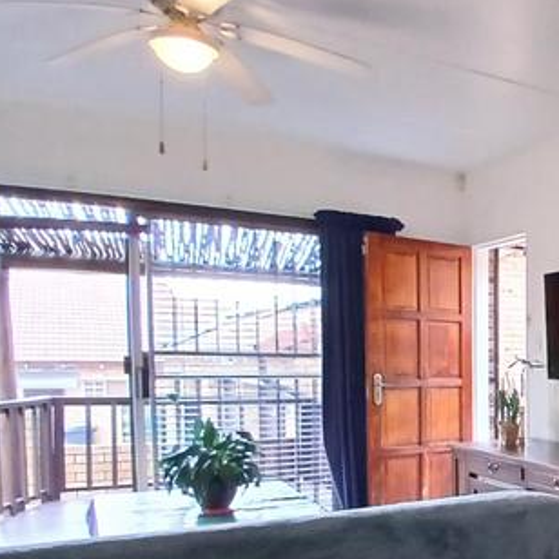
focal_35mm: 39
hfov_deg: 35.2
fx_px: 713
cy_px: 410
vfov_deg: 41.7
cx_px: 648
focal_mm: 1.4
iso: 250
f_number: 2.2
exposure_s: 1/33.3
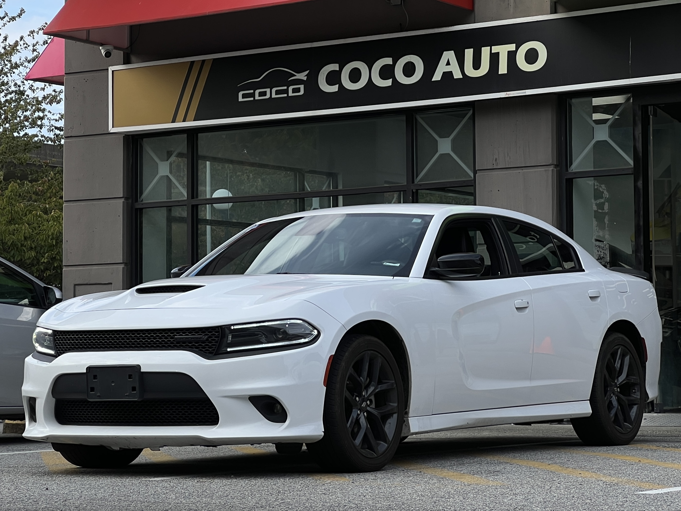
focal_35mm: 77
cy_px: 256
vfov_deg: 19.1
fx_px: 1515
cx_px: 340
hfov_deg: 25.3
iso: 32
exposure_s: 1/547
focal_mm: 9
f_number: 2.8
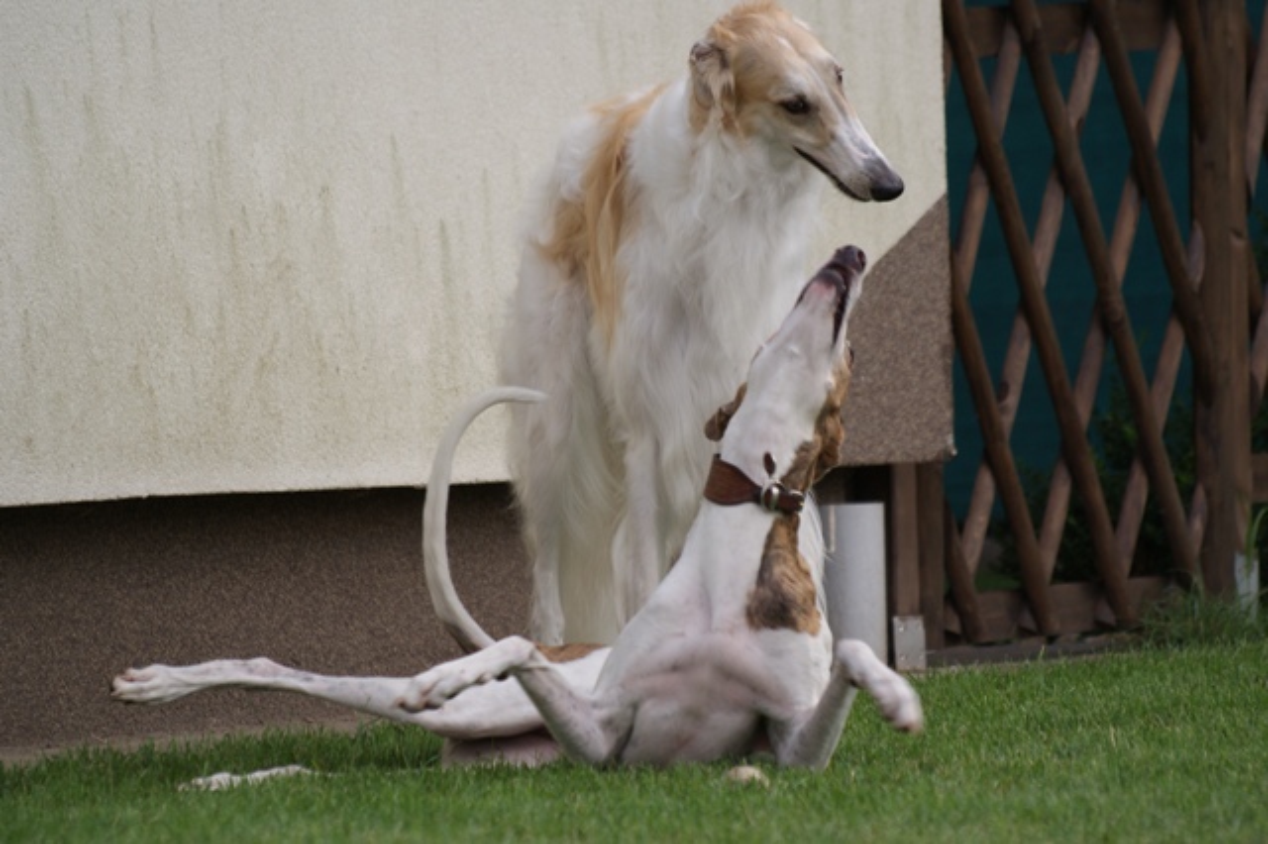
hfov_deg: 6.9
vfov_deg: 4.6
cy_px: 422
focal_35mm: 300
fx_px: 10561
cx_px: 634
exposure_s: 1/320
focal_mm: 200
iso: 125
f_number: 5
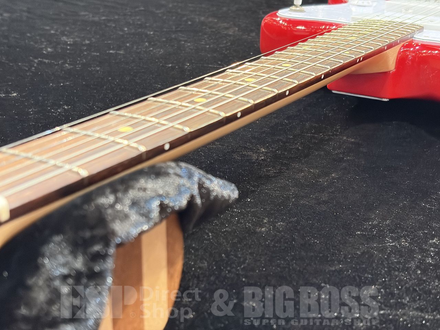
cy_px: 165
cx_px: 220
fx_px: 661
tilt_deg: -22.8
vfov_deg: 28.0
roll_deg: +0.8
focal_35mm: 52
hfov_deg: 36.8
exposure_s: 1/24
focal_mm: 5.96
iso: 320
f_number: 1.6
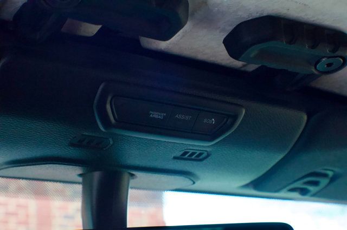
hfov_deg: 27.0
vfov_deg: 18.1
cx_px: 174
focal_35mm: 75
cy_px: 115
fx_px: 722
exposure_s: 1/160
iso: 2500
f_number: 6.3
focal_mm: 50
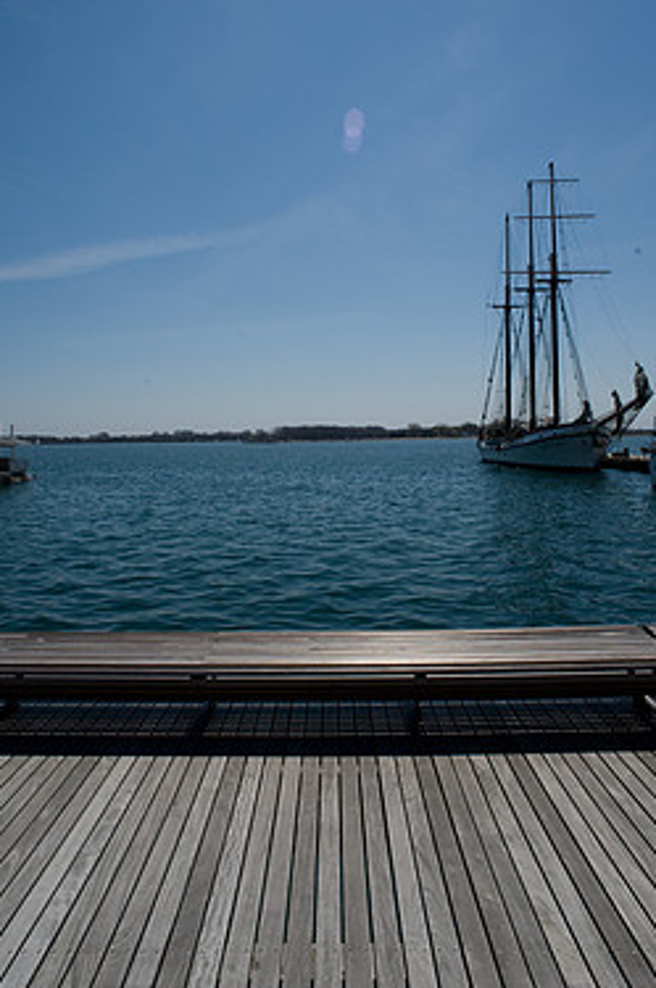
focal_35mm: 24
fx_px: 658
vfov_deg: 73.6
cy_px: 445
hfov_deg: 53.0
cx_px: 320
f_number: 16
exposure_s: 1/500
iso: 200
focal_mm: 20
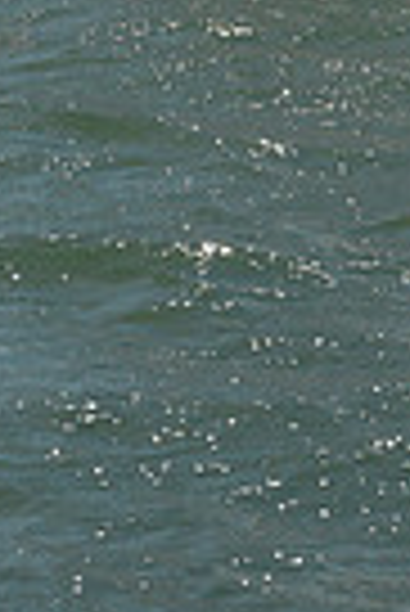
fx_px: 5095
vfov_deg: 6.6
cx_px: 268
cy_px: -652
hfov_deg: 4.6
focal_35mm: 299
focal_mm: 70
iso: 320
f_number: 13
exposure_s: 1/800
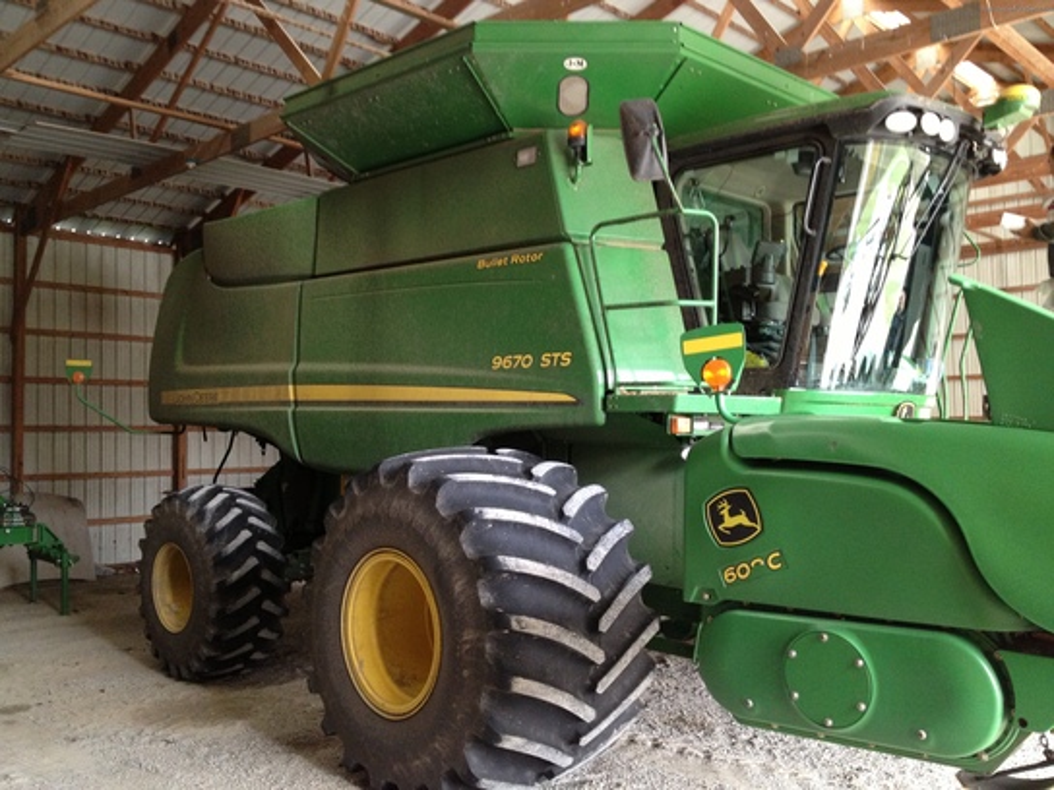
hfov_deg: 52.6
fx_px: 1066
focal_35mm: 35
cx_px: 527
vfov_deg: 40.7
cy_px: 395
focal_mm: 4.28
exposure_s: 1/20
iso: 200
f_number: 2.4
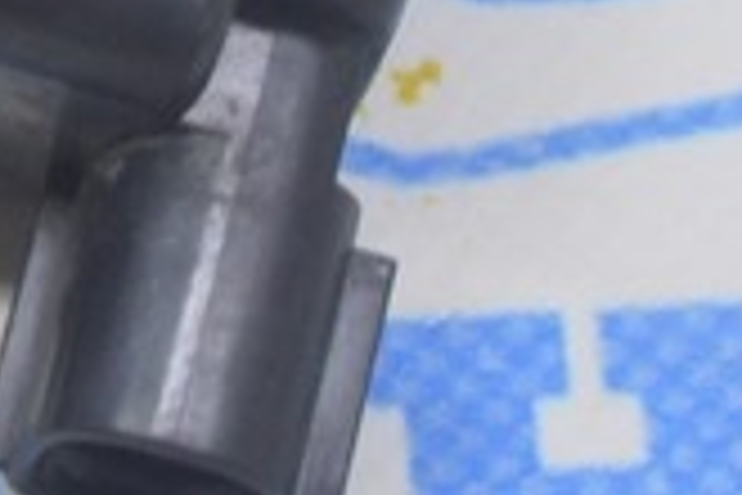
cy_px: -565
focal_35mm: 428
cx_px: -387
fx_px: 8821
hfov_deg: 4.8
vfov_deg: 3.2
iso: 400
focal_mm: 46
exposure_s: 1/20
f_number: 5.6
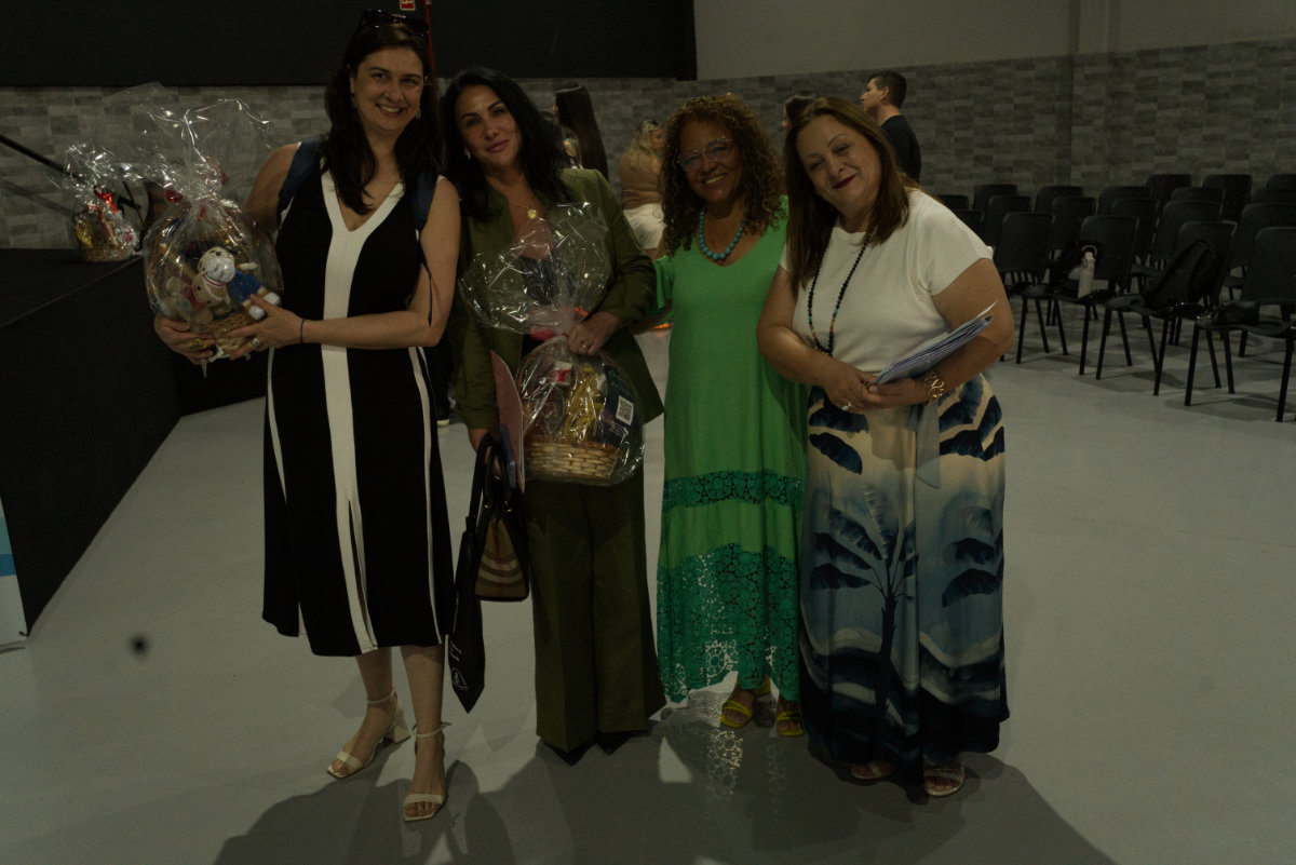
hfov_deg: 54.4
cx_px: 648
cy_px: 432
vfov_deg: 37.9
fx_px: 1260
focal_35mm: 35
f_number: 5.6
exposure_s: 1/80
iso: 6400
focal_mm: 35
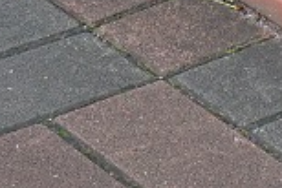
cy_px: 5
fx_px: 2956
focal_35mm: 377
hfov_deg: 5.4
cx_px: 337
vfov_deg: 3.7
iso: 800
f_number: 4.9
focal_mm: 18
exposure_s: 1/50
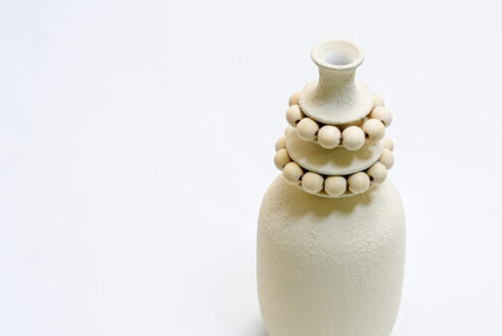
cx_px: 332
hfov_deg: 24.6
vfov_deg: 16.7
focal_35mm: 82
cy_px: 190
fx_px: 1144
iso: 3200
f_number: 9
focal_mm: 59
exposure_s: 1/200
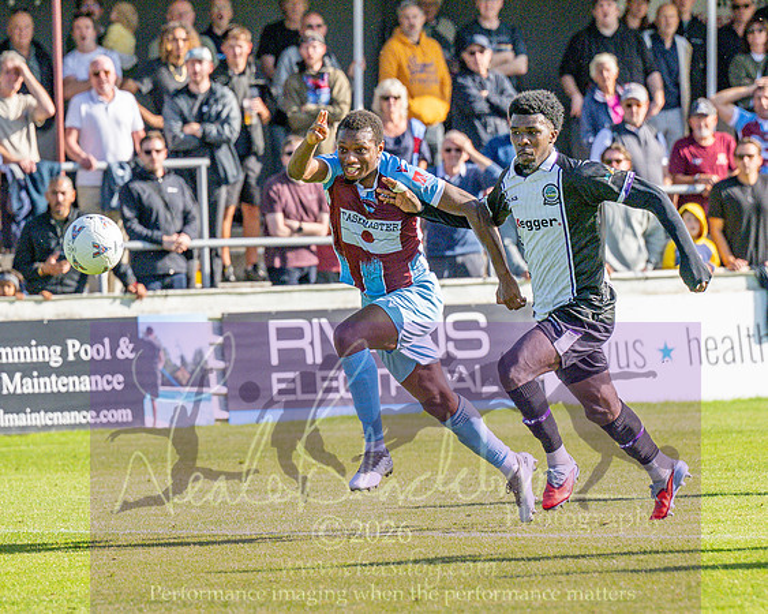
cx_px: 108
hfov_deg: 4.5
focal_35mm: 434
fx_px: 9869
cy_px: 346
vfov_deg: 3.6
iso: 400
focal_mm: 165
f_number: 4
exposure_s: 1/4000
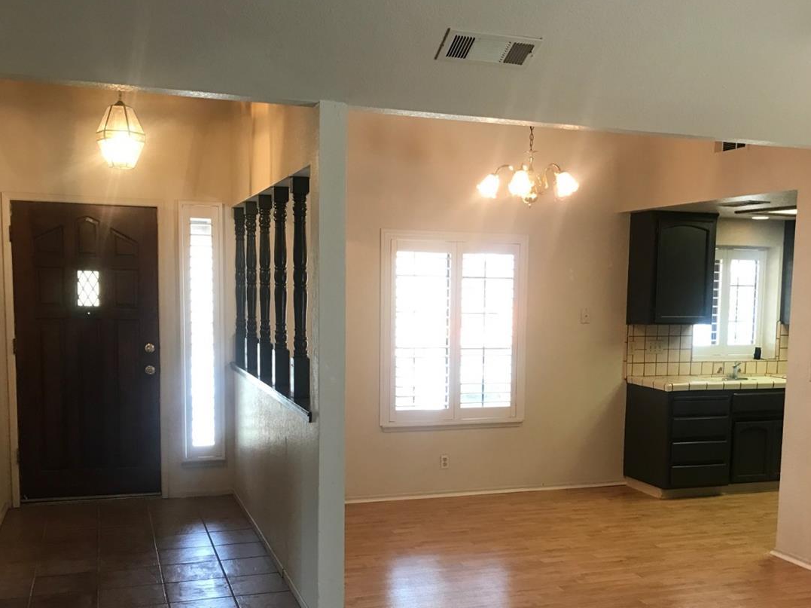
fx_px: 913
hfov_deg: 47.8
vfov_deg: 36.4
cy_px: 405
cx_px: 456
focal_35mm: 39
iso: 32
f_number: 1.8
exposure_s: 1/24
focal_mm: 3.99
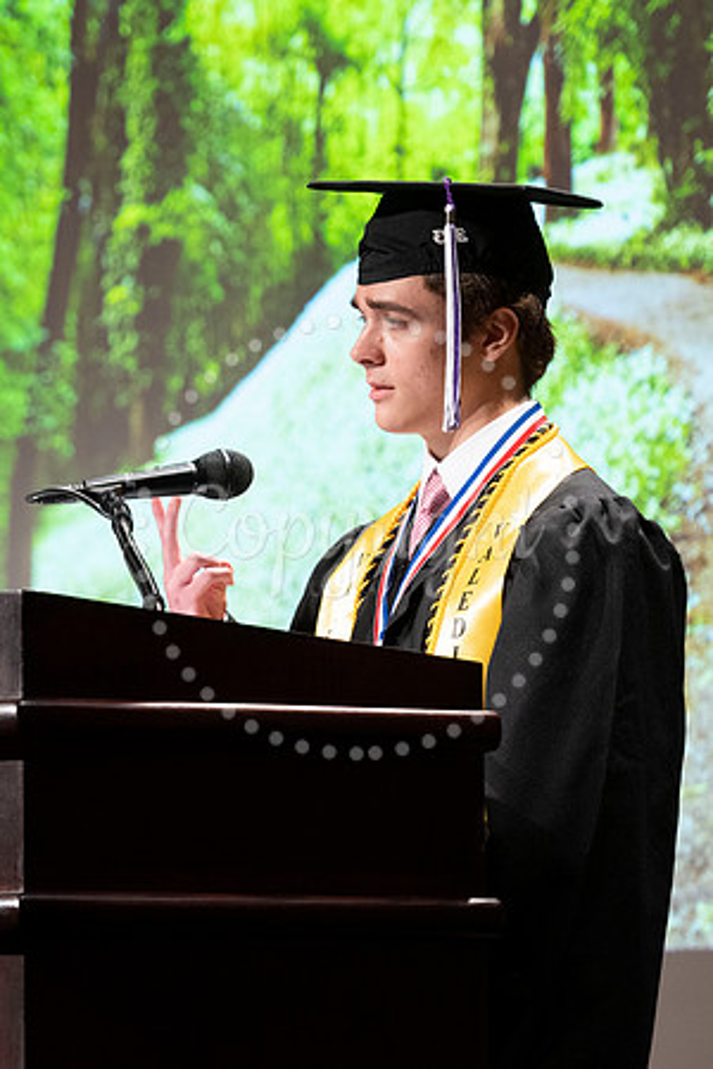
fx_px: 5755
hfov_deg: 7.1
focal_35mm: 194
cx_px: 175
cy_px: 564
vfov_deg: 10.6
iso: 1000
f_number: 4
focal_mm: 110
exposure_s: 1/100
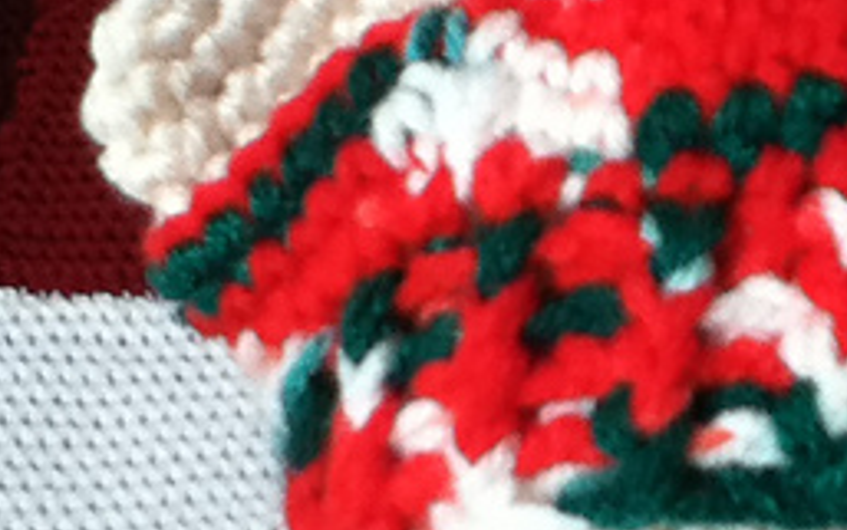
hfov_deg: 29.9
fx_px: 1525
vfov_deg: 19.7
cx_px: 735
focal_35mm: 66
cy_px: 206
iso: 160
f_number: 2.4
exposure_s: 1/30
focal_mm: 3.85
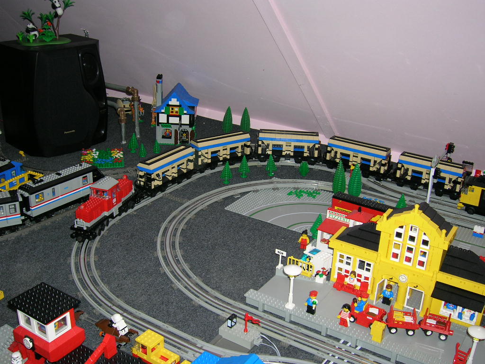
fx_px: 532
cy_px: 182
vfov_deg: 37.7
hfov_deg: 49.0
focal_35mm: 38
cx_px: 242
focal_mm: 6.4
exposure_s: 1/60.1
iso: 50
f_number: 3
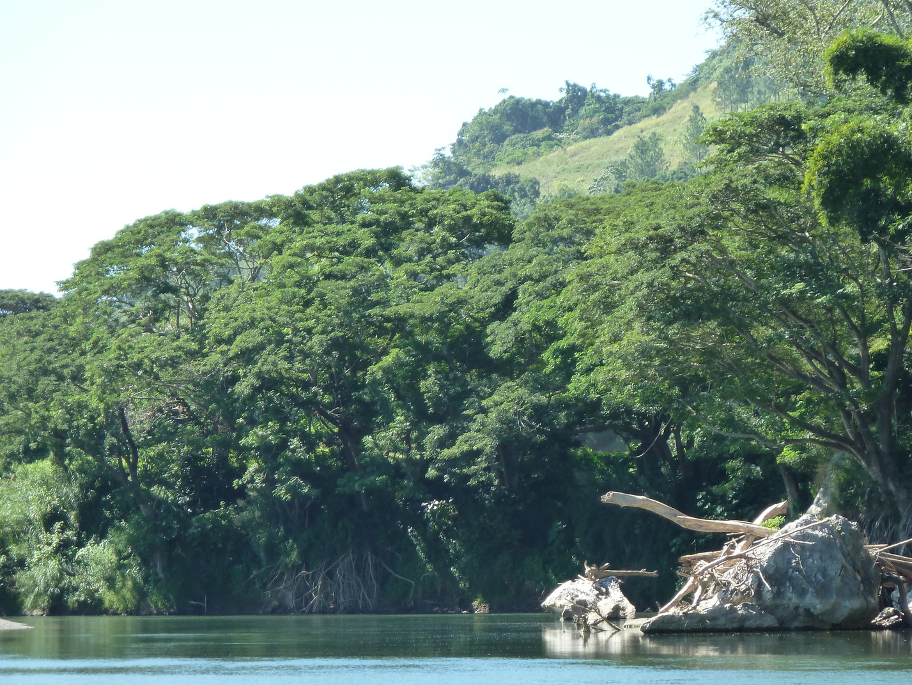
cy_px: 368
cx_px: 470
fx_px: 5376
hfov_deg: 9.7
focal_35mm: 204
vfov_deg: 7.3
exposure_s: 1/160
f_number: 4.5
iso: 125
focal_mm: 29.9
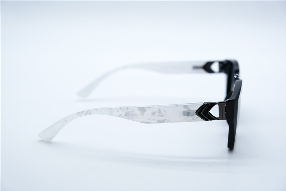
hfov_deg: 32.9
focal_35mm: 61
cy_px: 96
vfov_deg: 22.2
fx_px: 484
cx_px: 143
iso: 160
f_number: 5.6
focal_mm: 40.7
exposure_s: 1/220
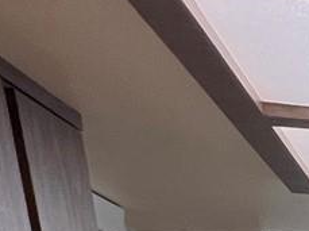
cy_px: 670
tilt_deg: -20.1
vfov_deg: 11.1
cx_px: 725
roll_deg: -0.3
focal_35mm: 91
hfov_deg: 14.6
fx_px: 811
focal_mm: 1.57
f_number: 1.8
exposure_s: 1/120
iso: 125
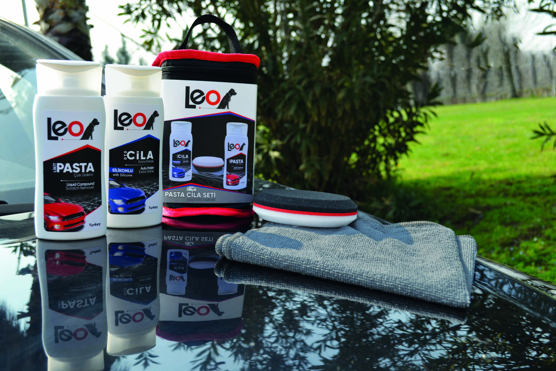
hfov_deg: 49.6
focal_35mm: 39
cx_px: 278
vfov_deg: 34.2
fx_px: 602
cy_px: 186
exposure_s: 1/160
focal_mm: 26
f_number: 6.3
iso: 100
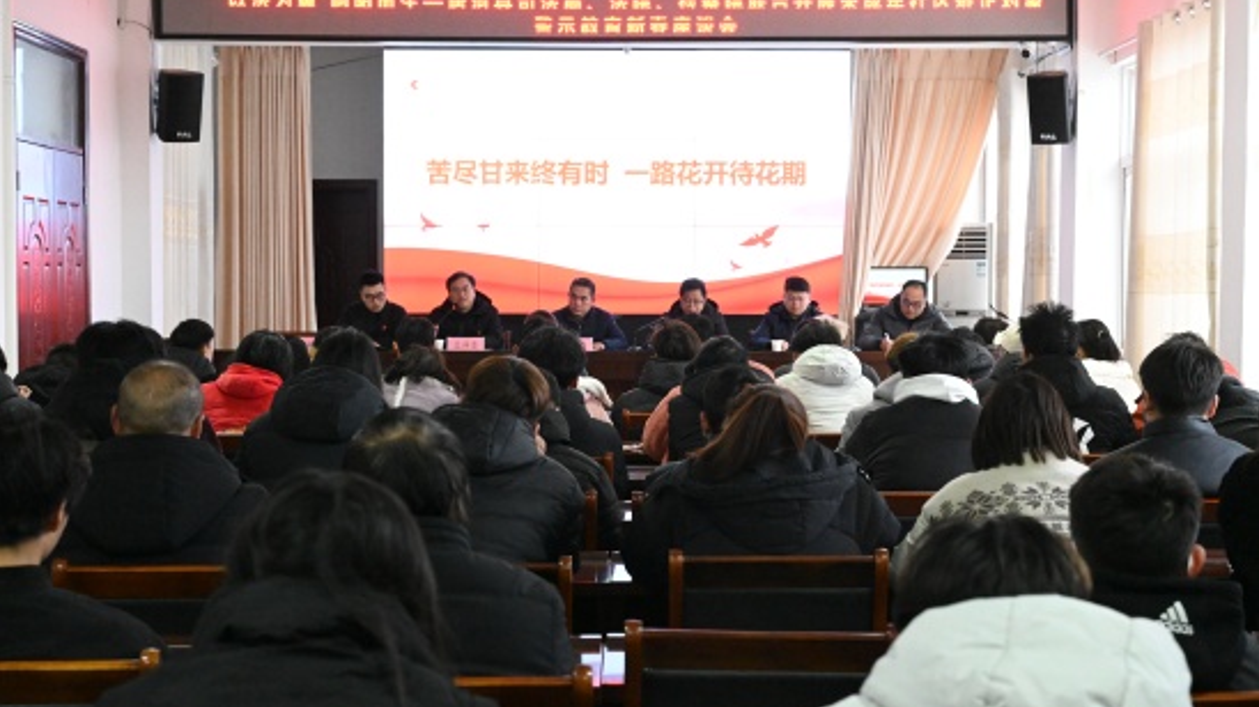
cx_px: 630
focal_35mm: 61
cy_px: 391
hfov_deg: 34.4
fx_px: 2036
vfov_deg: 19.7
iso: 12800
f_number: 7.1
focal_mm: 58
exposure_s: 1/200
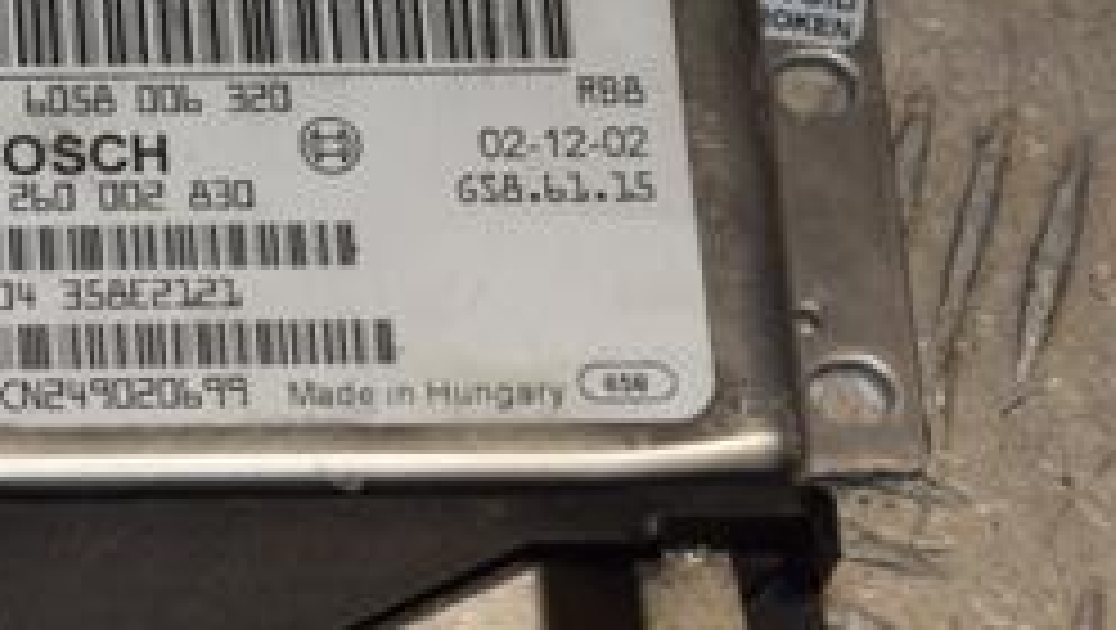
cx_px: -45
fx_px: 5627
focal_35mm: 190
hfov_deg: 11.2
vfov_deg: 6.4
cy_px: 306
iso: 800
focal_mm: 50
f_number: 11
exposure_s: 1/200
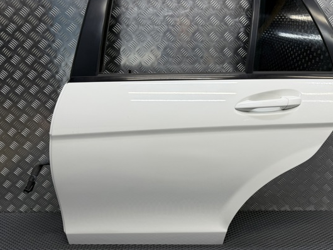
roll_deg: +0.2
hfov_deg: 61.5
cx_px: 188
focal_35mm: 29
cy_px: 106
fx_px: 279
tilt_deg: -13.4
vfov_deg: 48.0
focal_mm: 6.76
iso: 50
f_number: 1.78
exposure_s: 1/127
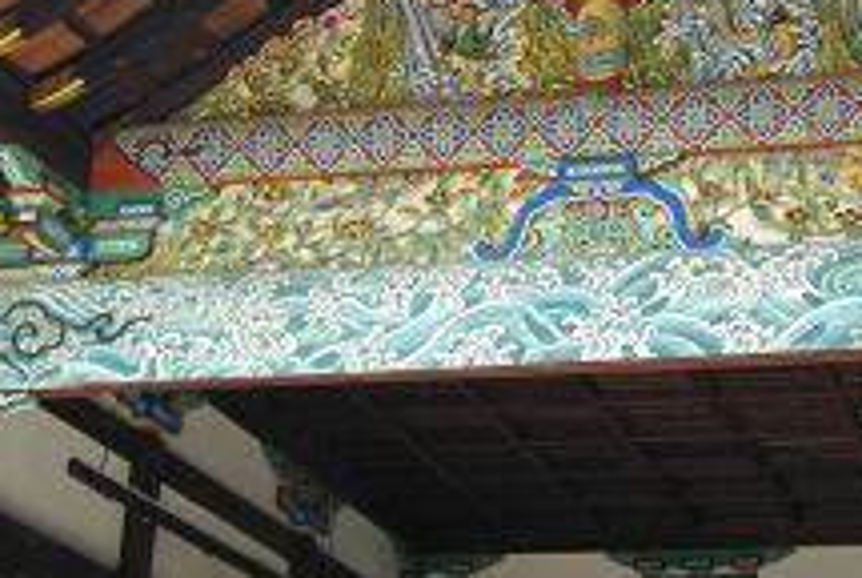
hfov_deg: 21.5
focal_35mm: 94
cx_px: 639
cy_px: 84
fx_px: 2254
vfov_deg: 14.5
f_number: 3.6
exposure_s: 1/160
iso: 100
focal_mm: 8.8
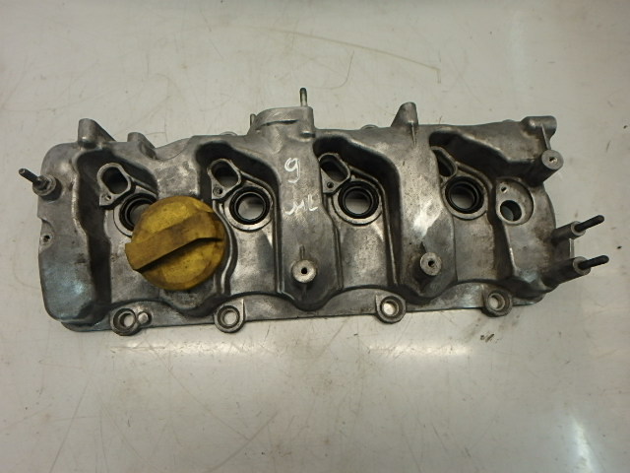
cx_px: 315
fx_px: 382
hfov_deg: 79.0
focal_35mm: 21
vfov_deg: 63.4
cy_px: 236
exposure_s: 1/60
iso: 160
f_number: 3.5
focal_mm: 3.7
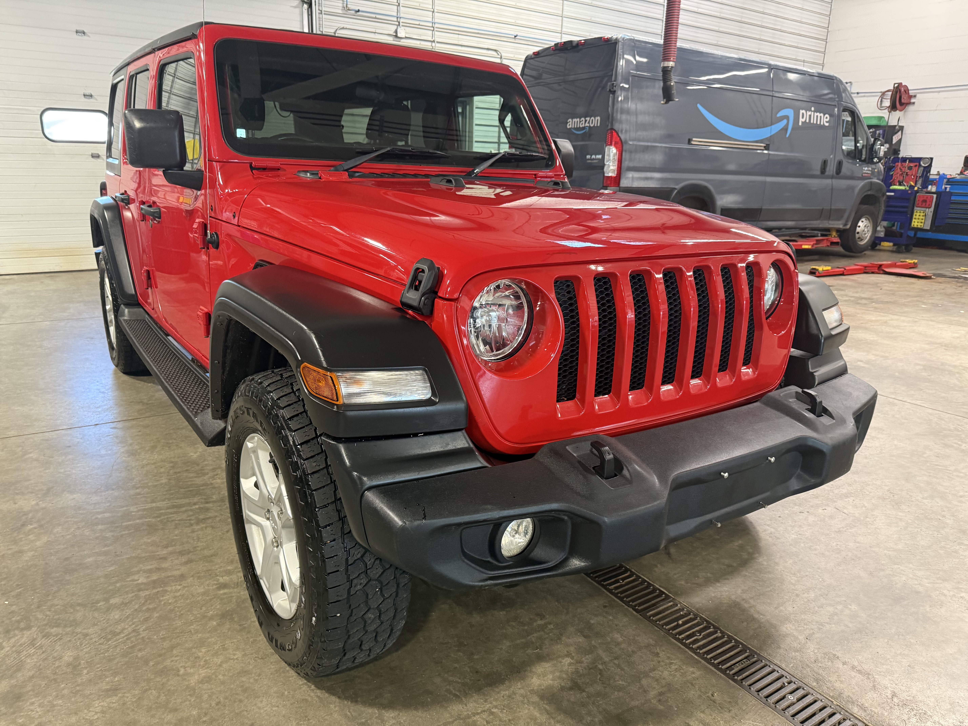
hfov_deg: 71.6
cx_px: 484
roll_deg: -1.1
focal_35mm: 24
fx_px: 671
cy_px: 363
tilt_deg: -14.3
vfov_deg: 56.8
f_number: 1.78
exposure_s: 1/60
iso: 320
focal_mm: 6.76
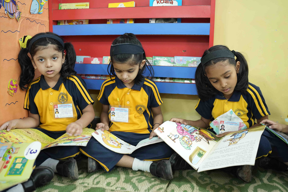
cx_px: 144
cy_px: 96
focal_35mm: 35
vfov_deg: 37.9
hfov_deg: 54.4
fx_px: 280
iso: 3200
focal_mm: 35
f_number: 2.2
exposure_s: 1/80
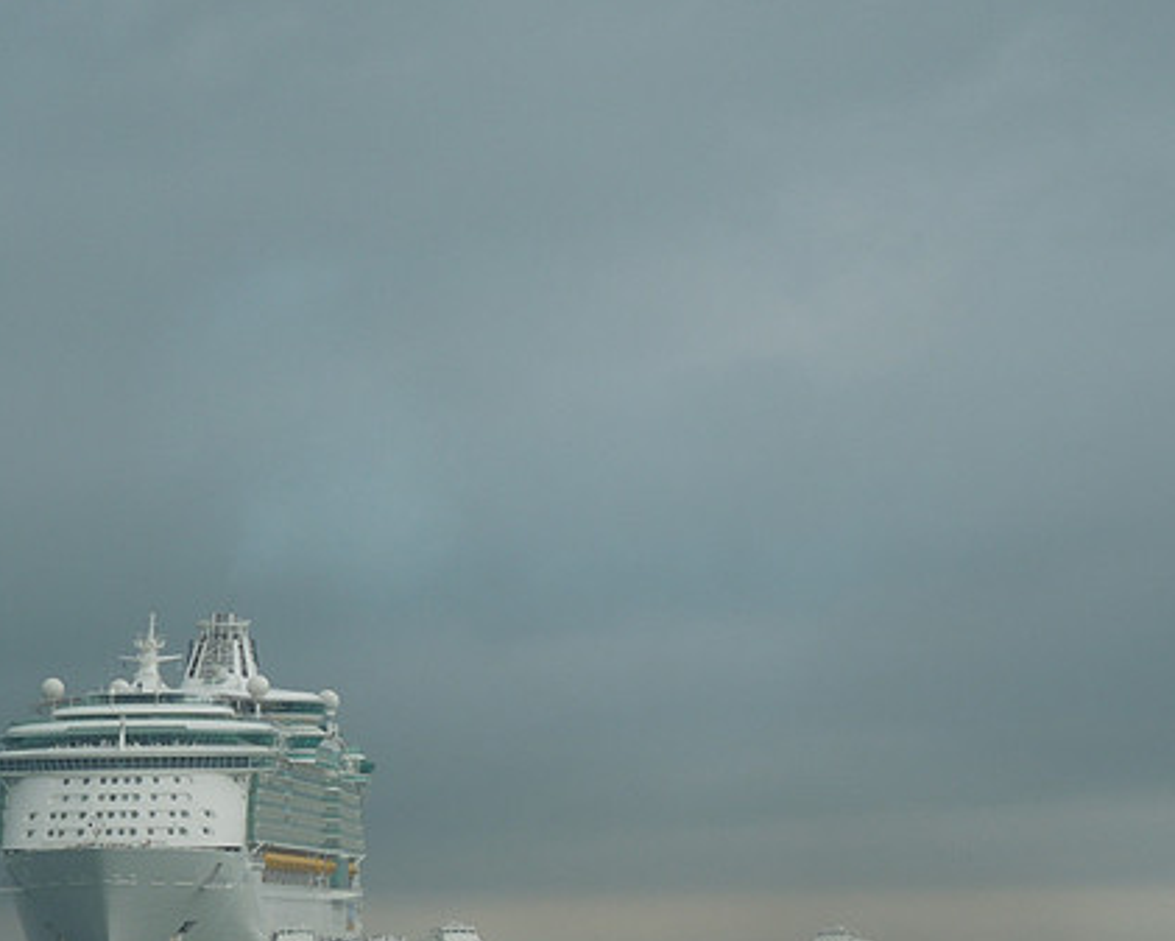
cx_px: 689
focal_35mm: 257
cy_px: 577
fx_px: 8939
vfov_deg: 6.0
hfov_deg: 7.5
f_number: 5
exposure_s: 1/250
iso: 100
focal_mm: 34.4
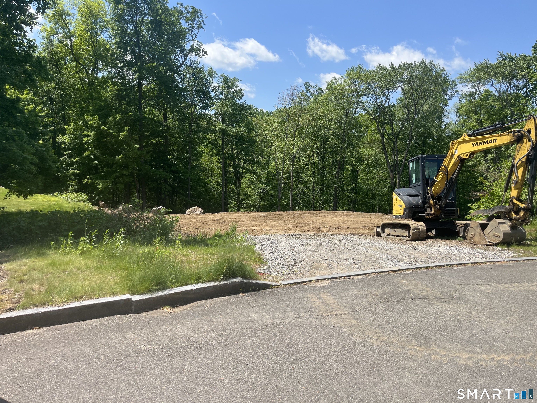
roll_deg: -0.7
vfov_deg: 53.1
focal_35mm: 26
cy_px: 202
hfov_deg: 67.3
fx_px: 403
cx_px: 268
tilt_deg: -5.6
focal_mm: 5.1
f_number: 1.6
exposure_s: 1/2309
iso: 50
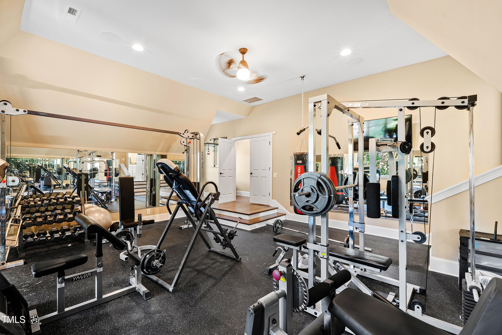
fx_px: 209
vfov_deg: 77.3
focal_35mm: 15
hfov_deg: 100.4
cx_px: 251
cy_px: 168
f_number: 9
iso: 100
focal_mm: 10
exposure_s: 2.5
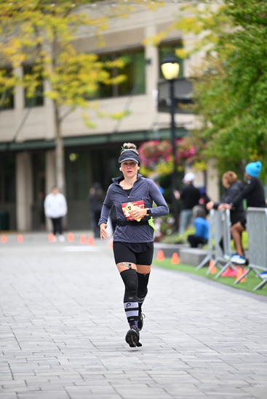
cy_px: 200
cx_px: 134
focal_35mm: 200
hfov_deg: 6.9
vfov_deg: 10.3
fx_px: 2223
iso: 640
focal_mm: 200
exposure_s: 1/1600
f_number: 2.8
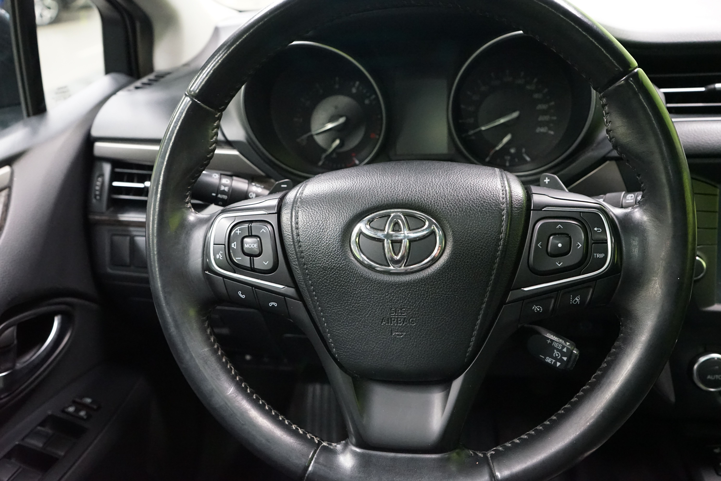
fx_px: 621
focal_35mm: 31
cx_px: 360
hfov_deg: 60.3
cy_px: 240
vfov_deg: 42.3
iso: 6400
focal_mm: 31
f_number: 5.6
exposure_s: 1/30
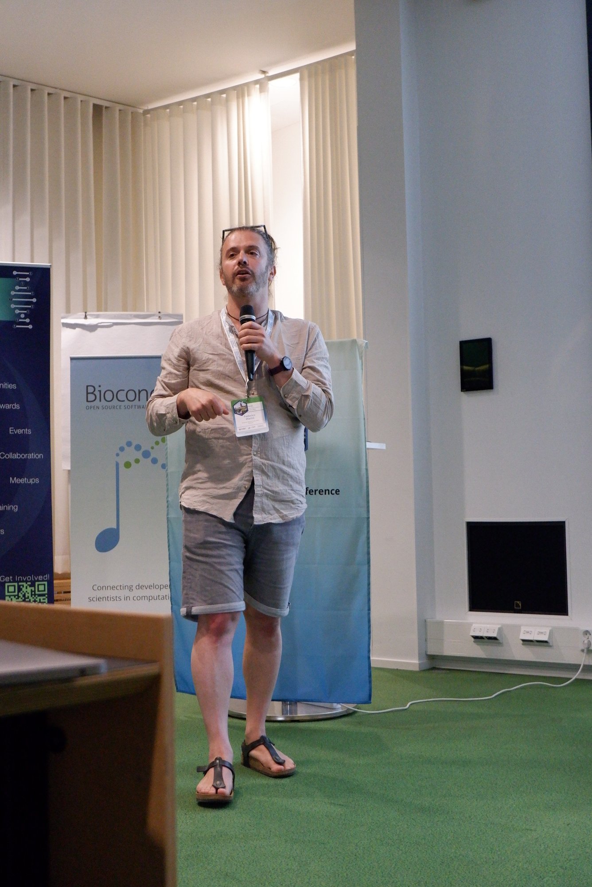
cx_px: 296
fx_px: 1158
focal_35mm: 47
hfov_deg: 28.7
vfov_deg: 41.9
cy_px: 444
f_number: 4.7
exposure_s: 1/200
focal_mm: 31.4
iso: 6400
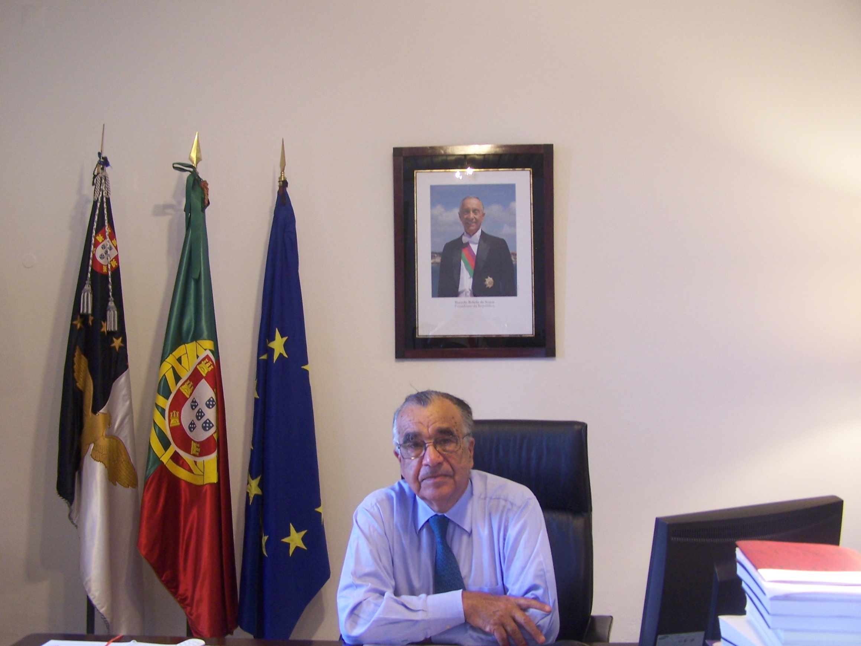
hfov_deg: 49.0
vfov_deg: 37.7
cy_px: 323
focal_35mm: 38
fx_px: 945
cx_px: 430
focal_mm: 6.3
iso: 140
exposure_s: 1/13
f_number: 2.8
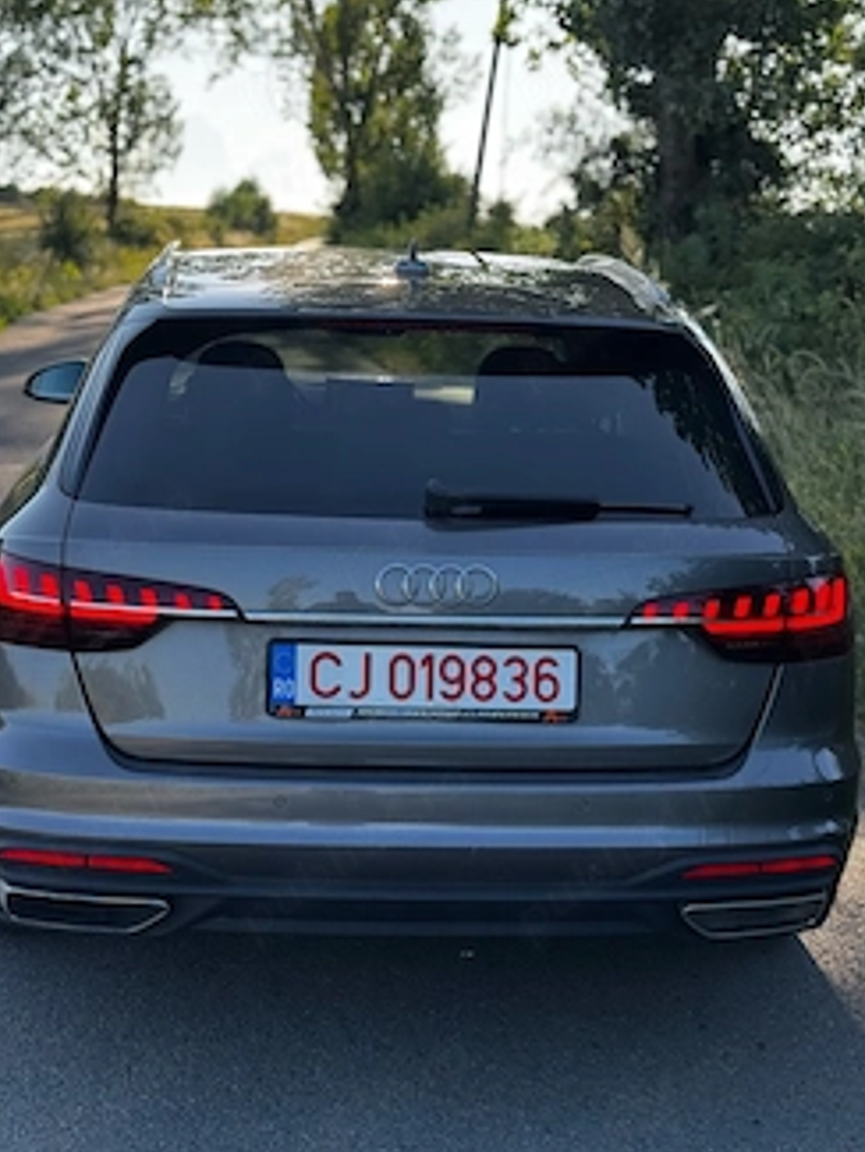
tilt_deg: -9.4
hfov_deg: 24.8
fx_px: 1964
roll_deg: +0.8
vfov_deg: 32.7
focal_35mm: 59
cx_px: 425
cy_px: 617
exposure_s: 1/707
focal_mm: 6.76
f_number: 1.78
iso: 64
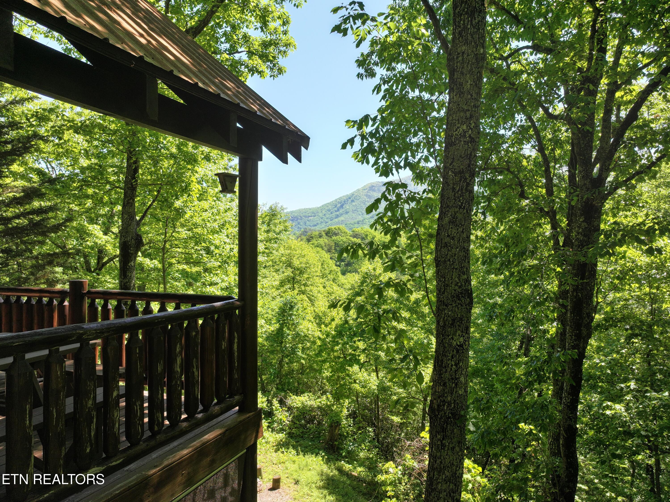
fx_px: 464
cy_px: 251
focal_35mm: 24
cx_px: 335
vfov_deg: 56.8
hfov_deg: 71.6
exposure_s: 1/1250
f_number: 2.8
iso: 330
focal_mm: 12.29
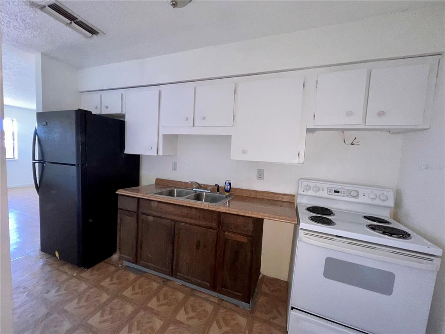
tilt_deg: -4.9
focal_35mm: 13
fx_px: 167
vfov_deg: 89.9
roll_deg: -2.9
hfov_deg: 106.2
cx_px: 222
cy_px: 167
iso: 100
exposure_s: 1/60
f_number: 1.8
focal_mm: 1.57
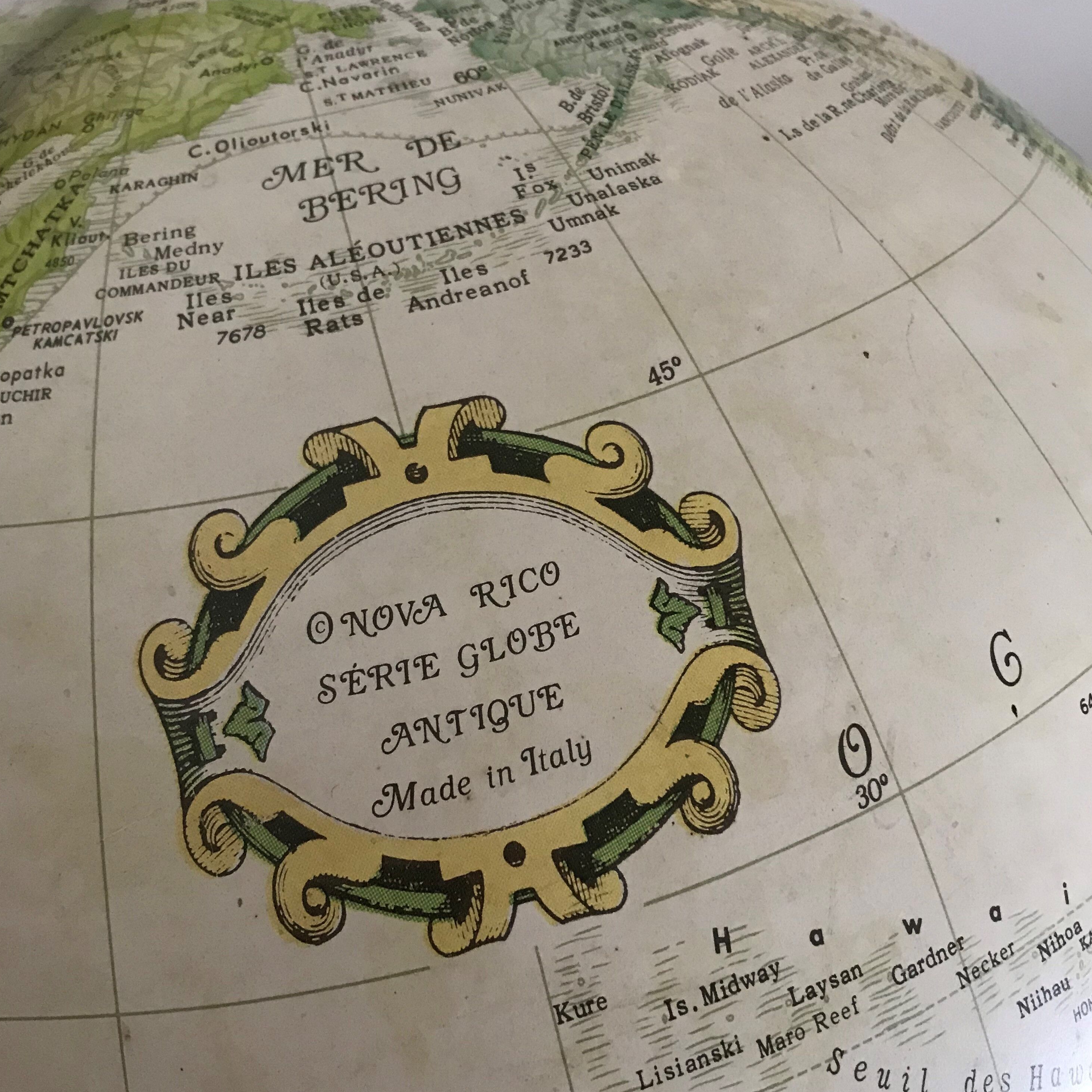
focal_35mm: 34
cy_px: 623
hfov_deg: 48.4
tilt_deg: -38.3
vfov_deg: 48.3
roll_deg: -36.0
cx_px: 540
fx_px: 1213
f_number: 1.8
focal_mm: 3.99
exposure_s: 1/17
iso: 80
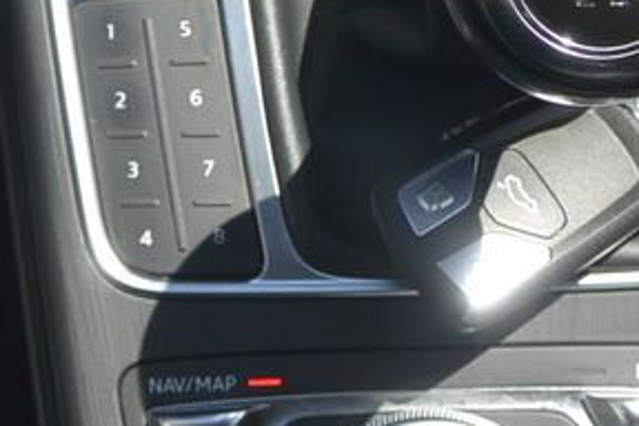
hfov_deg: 15.9
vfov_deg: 10.7
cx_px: 479
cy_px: 61
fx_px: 2272
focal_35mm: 128
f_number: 4.5
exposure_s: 1/640
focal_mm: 13.6
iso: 160
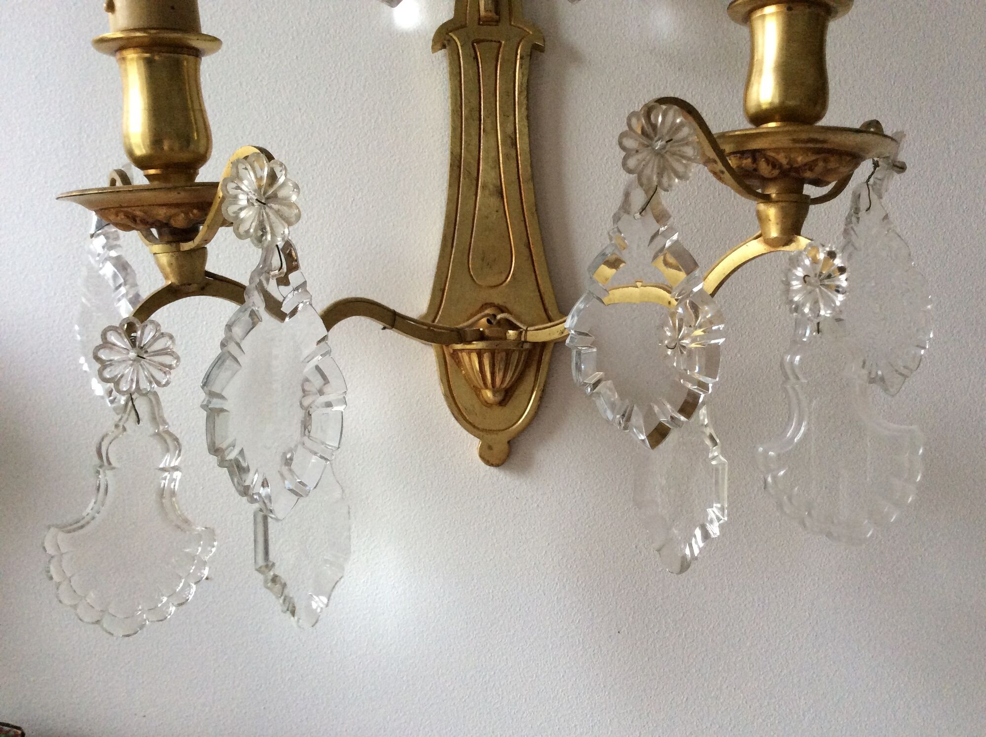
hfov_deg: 56.9
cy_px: 368
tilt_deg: -1.1
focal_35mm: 32
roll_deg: +0.4
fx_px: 910
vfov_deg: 44.1
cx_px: 493
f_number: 2.4
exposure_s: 1/25
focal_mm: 3.3
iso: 160
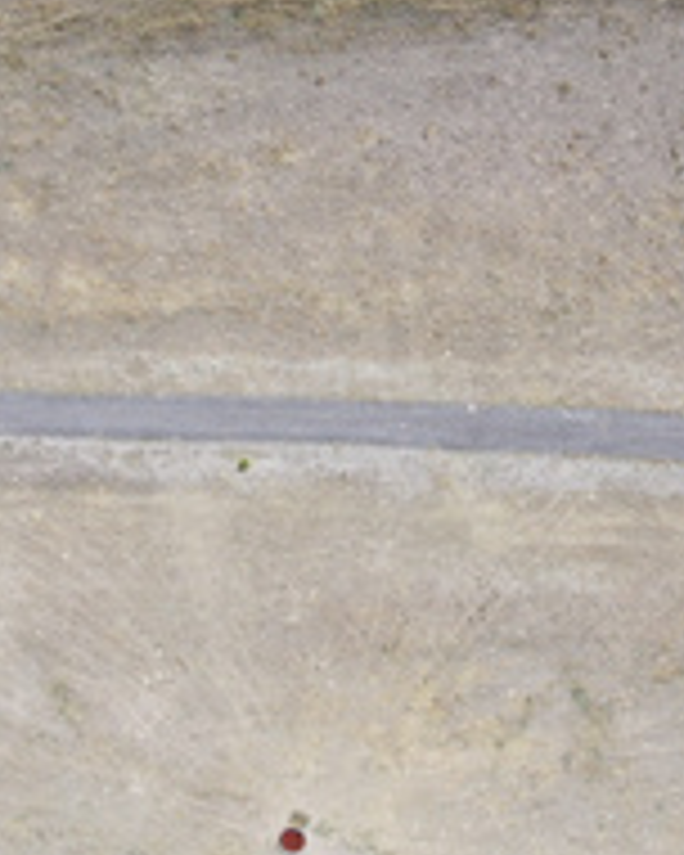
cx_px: 500
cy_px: 279
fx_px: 1999
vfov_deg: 24.0
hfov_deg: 19.3
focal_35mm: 79
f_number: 2.8
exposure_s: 1/320
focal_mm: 4.39
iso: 100
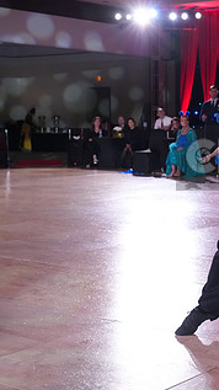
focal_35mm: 69
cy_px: 158
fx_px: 713
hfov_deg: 16.2
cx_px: 310
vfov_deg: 30.5
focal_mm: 36
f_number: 4.5
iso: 4000
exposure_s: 1/400
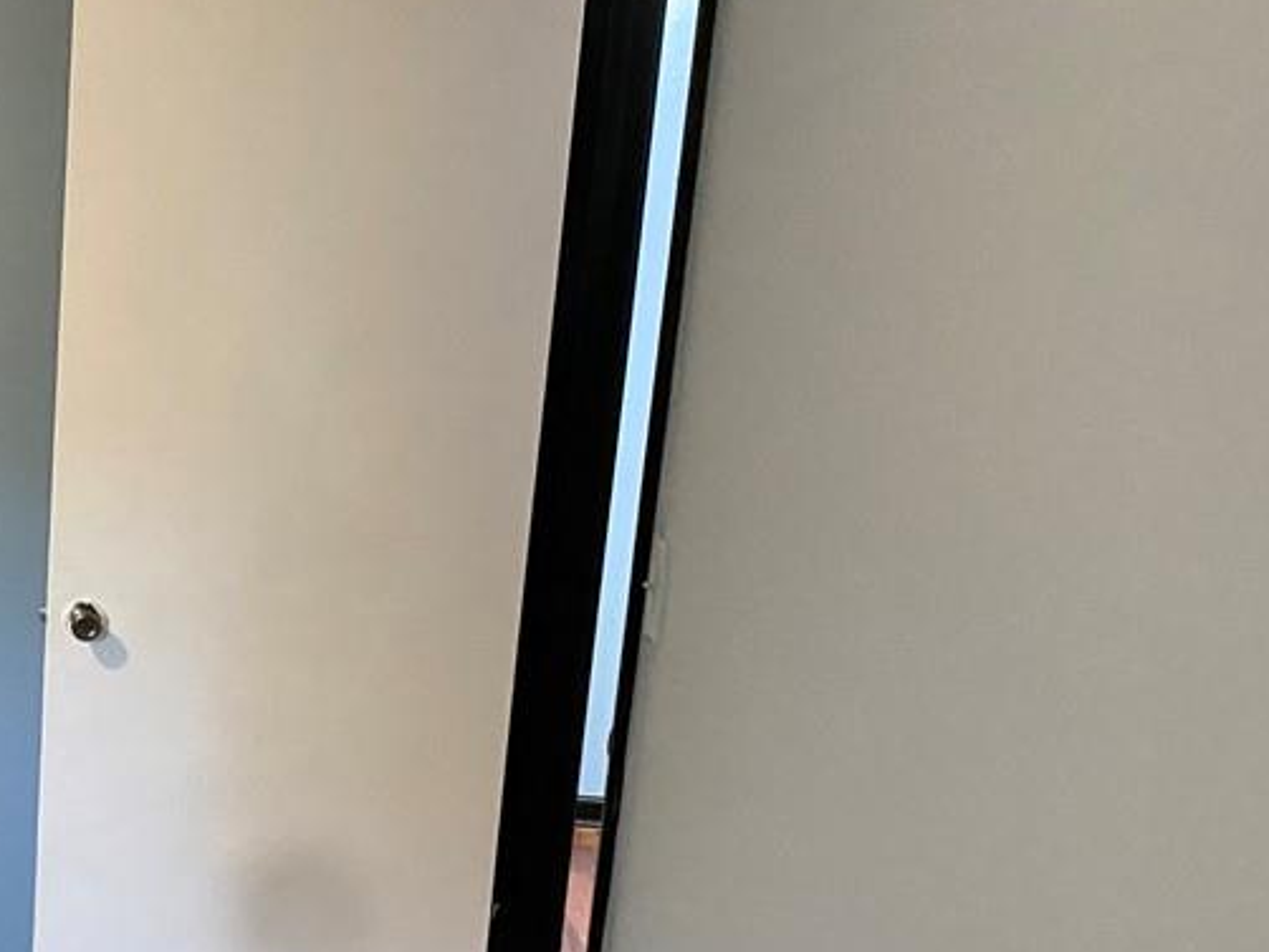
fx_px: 1944
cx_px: 25
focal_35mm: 53
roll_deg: -2.3
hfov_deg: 33.4
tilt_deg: -14.8
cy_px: 694
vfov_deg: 27.2
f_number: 1.8
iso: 640
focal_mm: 4.25
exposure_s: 1/30
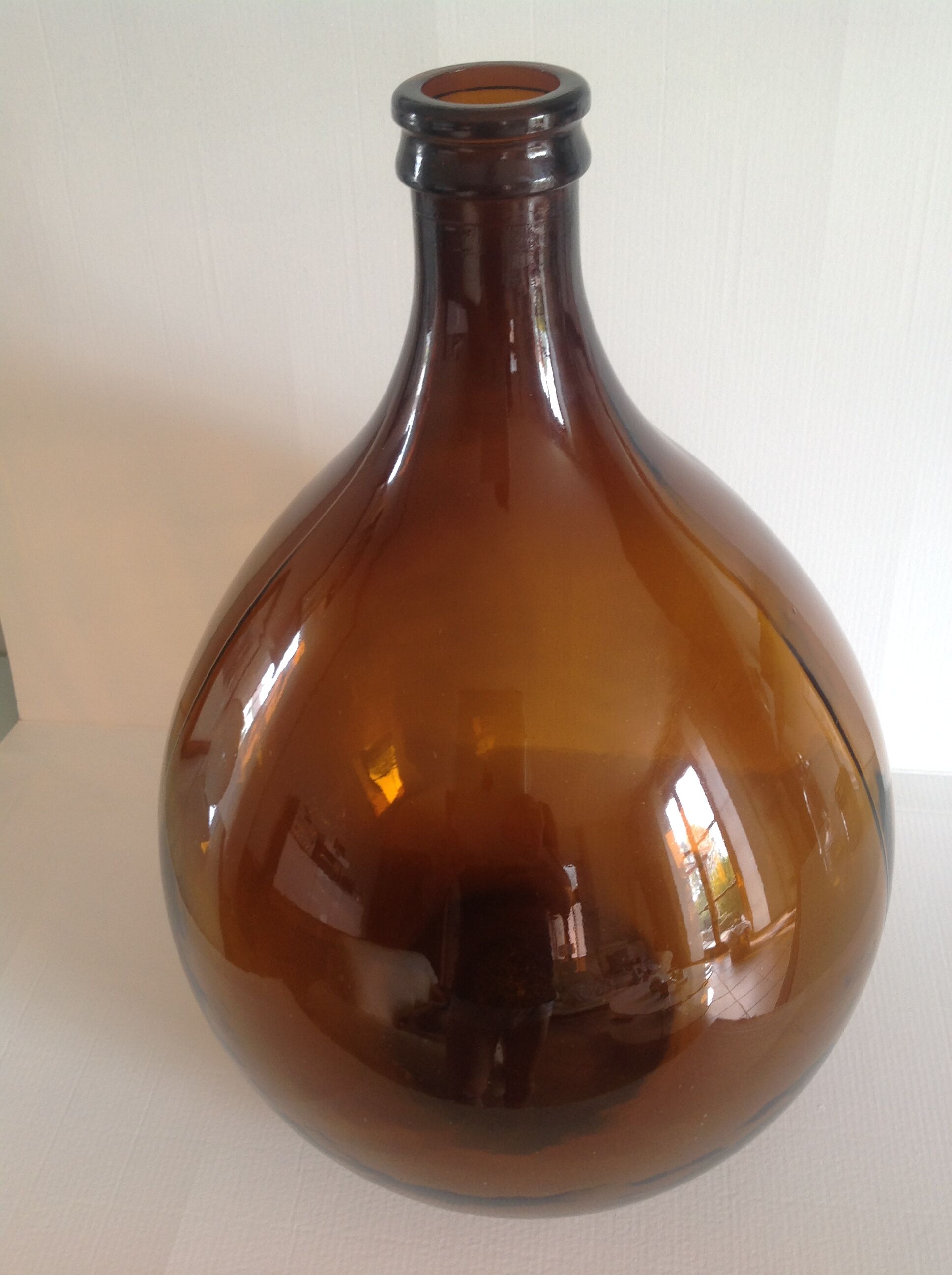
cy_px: 638
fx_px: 1287
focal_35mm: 35
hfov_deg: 40.6
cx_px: 476
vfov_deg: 52.7
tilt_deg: -38.8
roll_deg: +3.7
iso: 50
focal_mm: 4.28
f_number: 2.4
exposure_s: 1/20
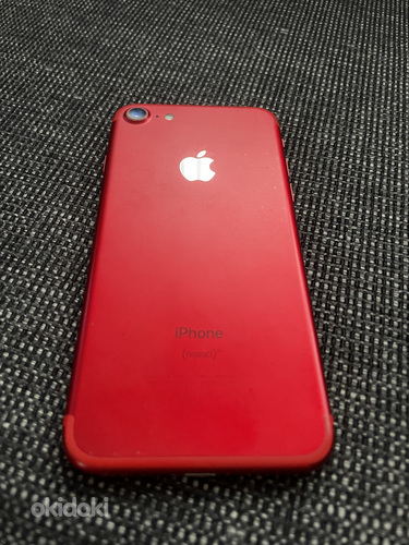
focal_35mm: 26
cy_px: 272
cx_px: 204
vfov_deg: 67.3
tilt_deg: -53.0
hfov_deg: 53.1
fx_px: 410
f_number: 1.6
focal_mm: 4.2
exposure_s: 1/34
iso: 640
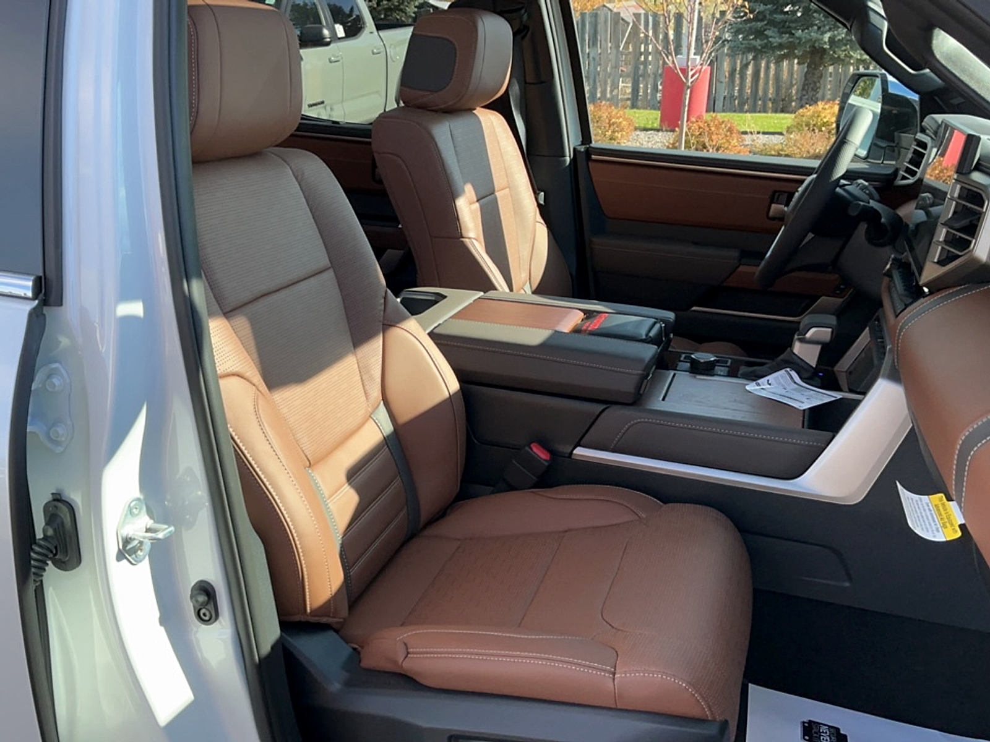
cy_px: 371
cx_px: 495
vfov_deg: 46.8
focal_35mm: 30
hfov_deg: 60.0
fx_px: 858
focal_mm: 3
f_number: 1.8
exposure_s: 1/370
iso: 25
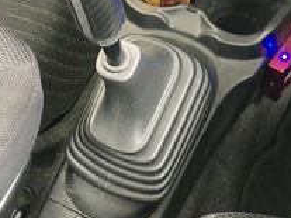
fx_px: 470
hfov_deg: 34.3
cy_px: 15
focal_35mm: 56
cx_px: 131
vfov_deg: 25.2
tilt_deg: -49.8
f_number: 2.2
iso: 200
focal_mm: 4.15
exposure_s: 1/17
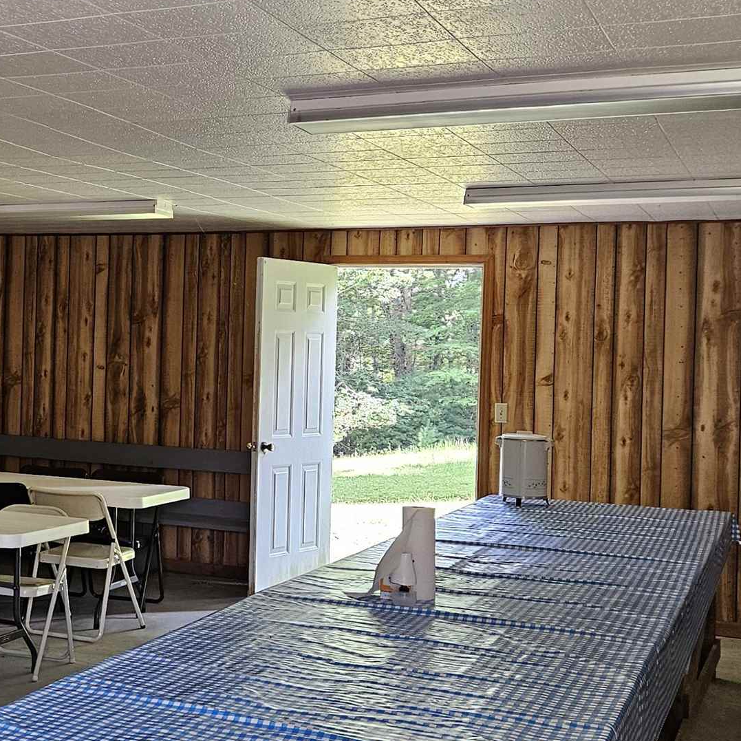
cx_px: -40
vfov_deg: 29.5
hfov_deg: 27.4
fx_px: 1405
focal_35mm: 58
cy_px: 343
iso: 200
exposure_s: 1/120
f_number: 1.8
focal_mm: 5.4
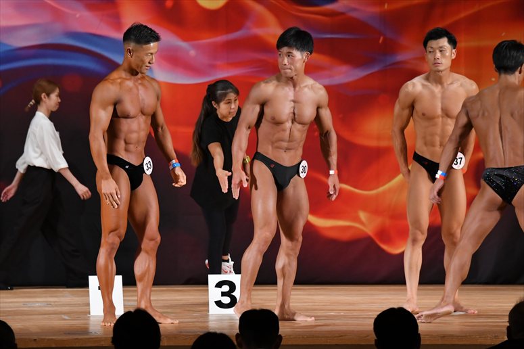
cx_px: 262
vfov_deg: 6.1
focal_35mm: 225
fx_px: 3273
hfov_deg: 9.2
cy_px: 174
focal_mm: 150
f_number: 5.6
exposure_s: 1/400
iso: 3200
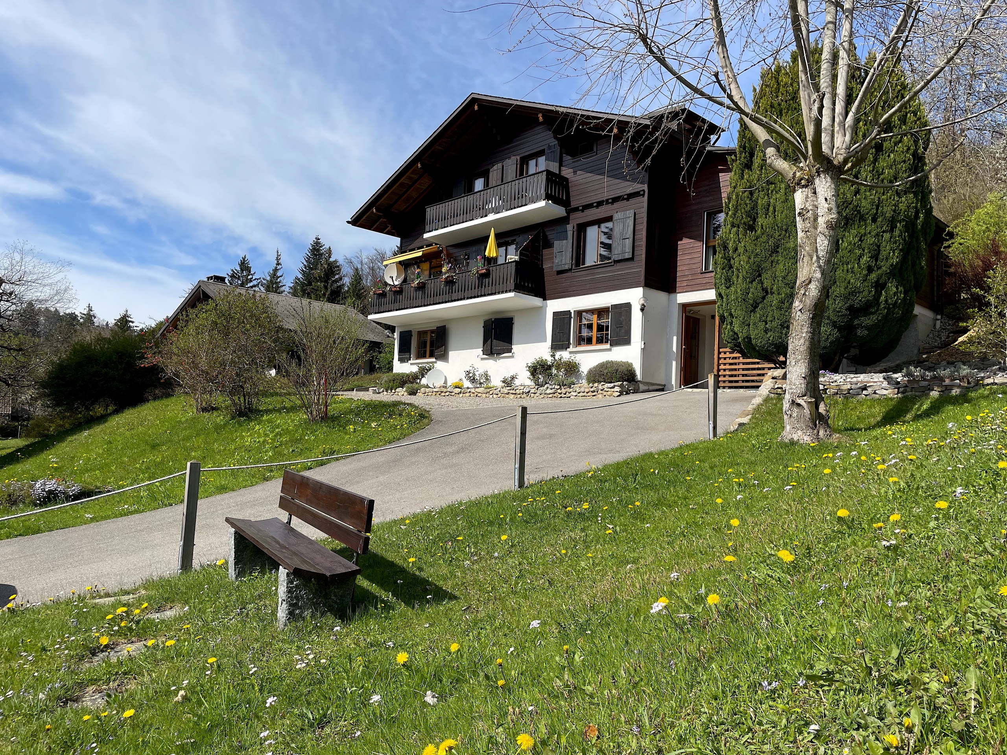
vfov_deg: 53.1
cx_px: 504
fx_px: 756
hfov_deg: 67.3
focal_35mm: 26
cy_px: 378
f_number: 1.6
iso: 50
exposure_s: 1/4292
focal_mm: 4.2
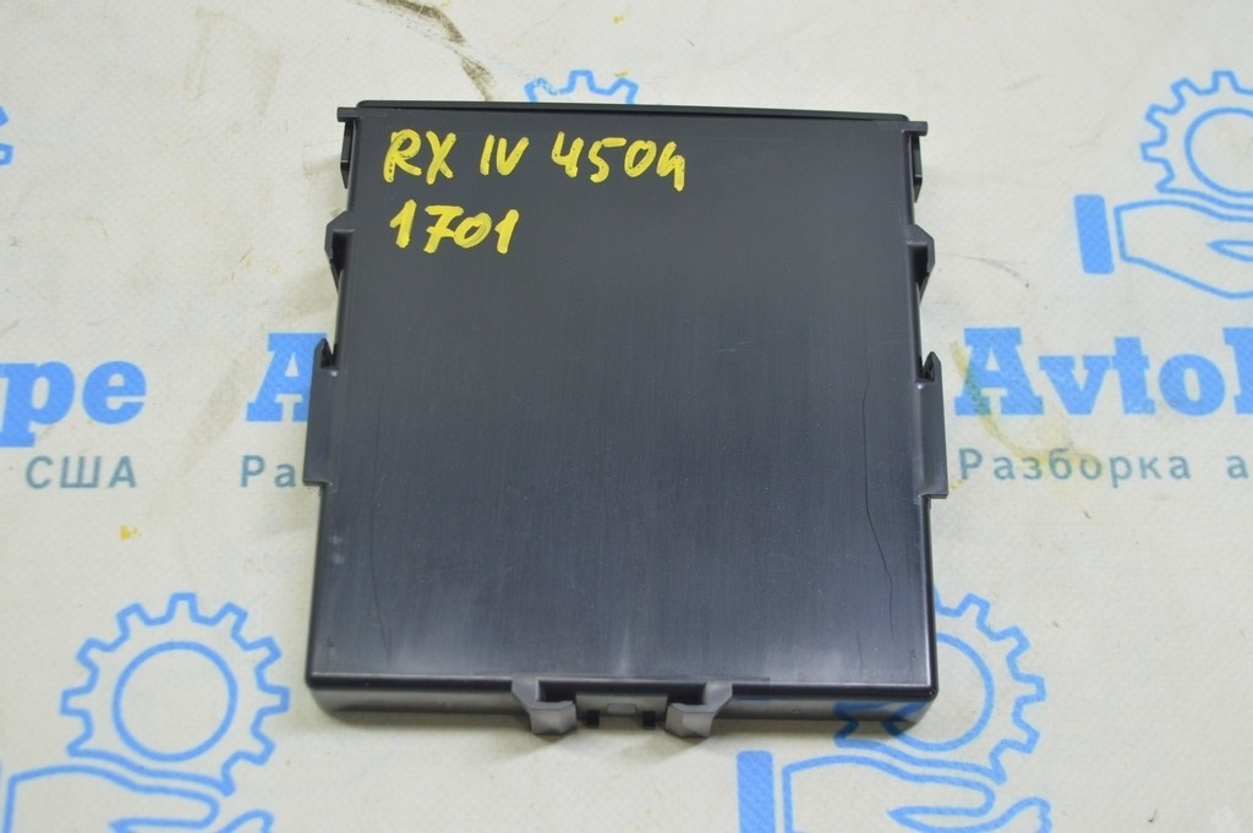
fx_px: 1826
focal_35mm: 52
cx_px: 626
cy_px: 416
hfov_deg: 37.9
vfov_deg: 25.7
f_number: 5.6
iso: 400
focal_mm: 35
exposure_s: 1/20
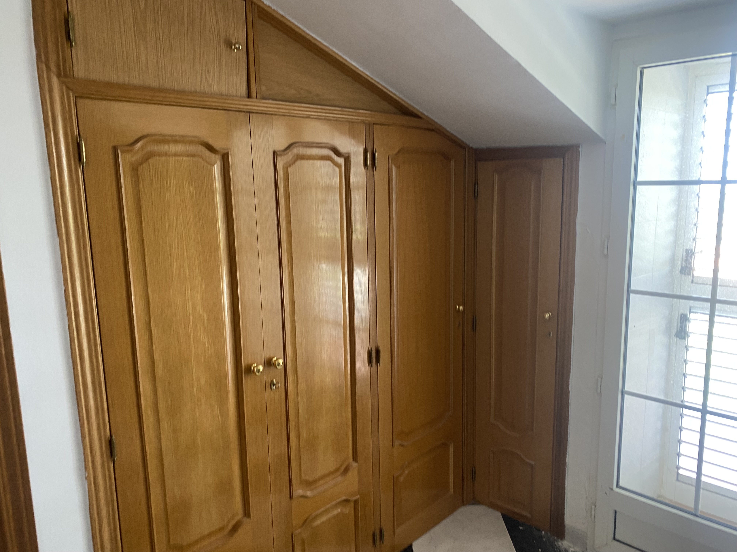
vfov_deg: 53.1
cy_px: 276
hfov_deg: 67.3
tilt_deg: -6.1
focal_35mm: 26
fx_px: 554
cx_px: 368
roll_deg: +2.1
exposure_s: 1/60
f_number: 1.8
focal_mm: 4.25
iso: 160
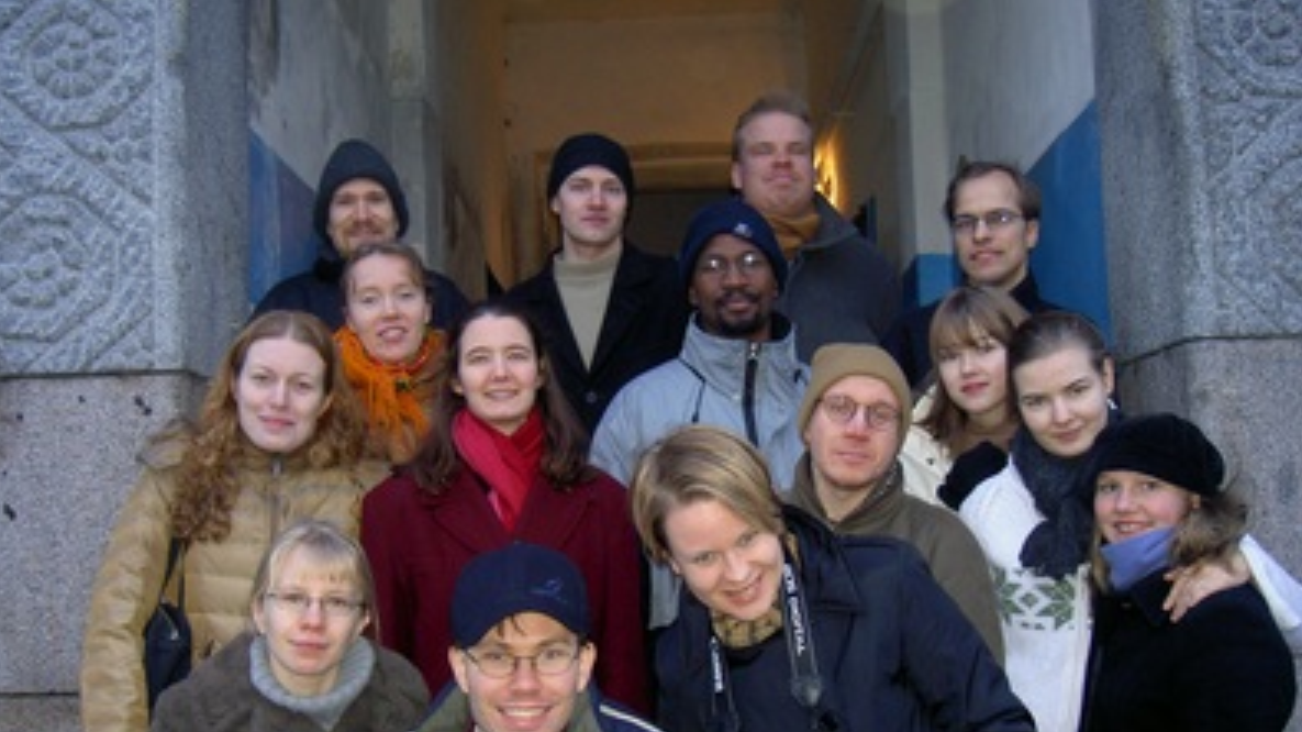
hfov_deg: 47.4
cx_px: 646
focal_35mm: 43
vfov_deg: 27.5
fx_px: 1484
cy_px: 491
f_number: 2.8
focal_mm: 8
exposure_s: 1/60
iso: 200
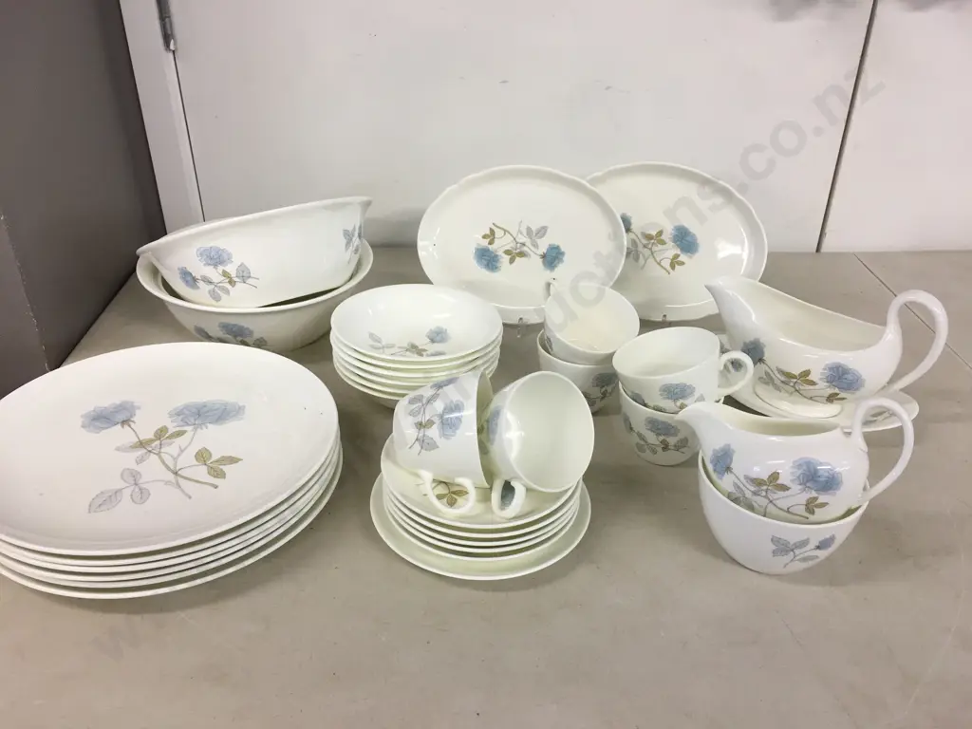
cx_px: 486
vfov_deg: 48.2
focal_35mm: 29
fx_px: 814
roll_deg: -1.1
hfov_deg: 61.7
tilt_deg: -28.7
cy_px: 364
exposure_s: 1/33
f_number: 2.2
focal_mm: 4.15
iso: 40
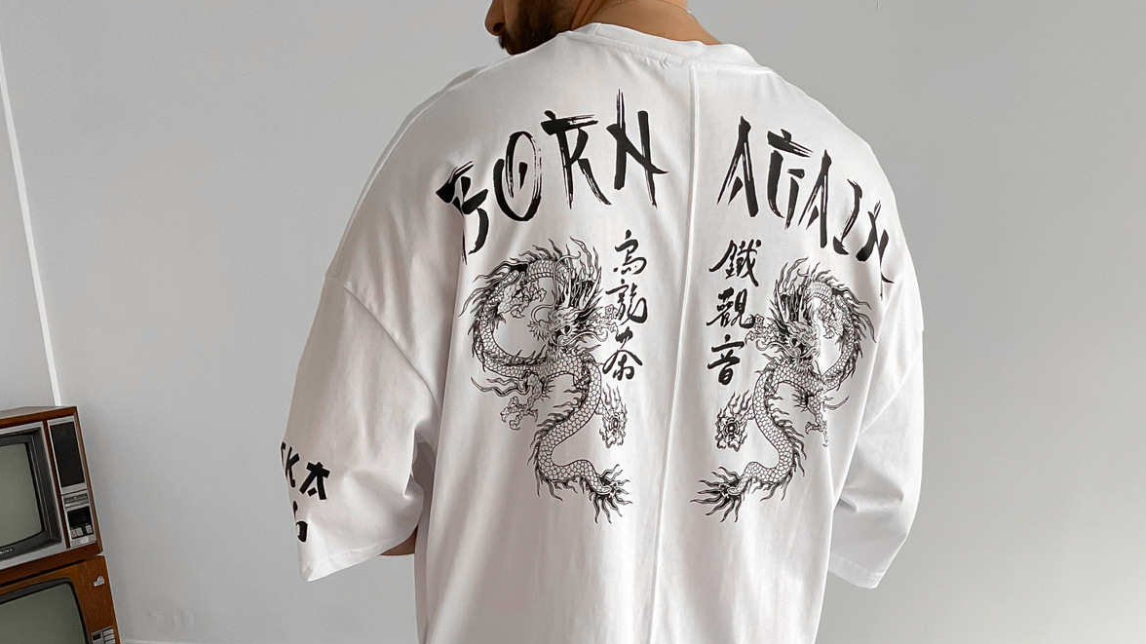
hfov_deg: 47.4
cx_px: 562
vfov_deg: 25.3
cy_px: 740
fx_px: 1306
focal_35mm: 43
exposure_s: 1/100
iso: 64
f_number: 1.8
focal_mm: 3
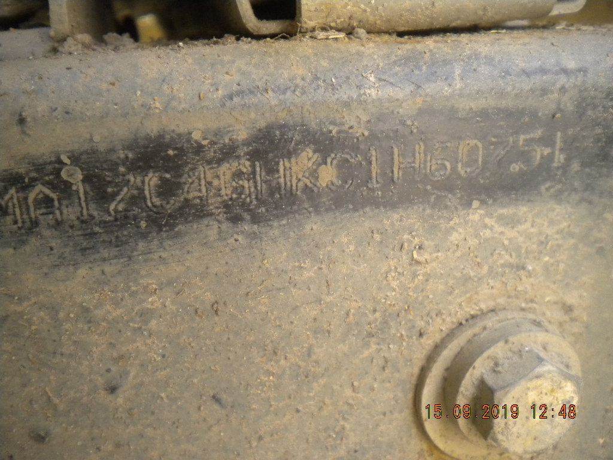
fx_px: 620
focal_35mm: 35
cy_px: 230
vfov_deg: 40.7
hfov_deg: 52.6
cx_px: 306
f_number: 3.1
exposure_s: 1/153
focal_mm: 6.3
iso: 400
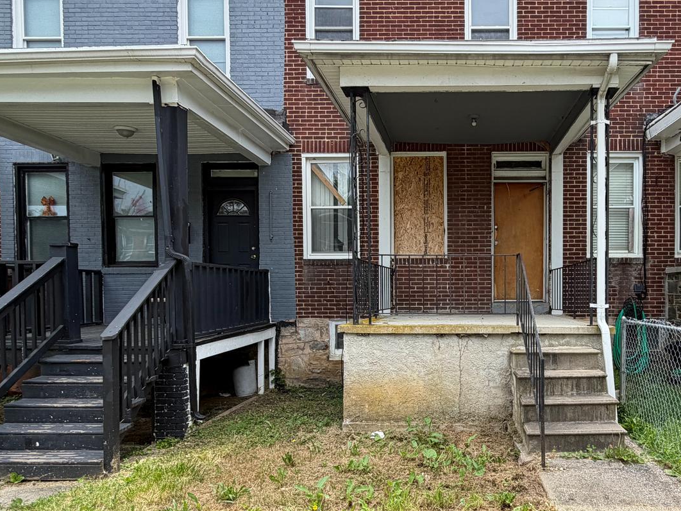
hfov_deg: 63.8
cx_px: 449
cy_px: 308
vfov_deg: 51.0
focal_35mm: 27
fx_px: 531
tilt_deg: -1.4
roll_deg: +0.2
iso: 40
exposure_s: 1/502
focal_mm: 2.22
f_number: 2.2
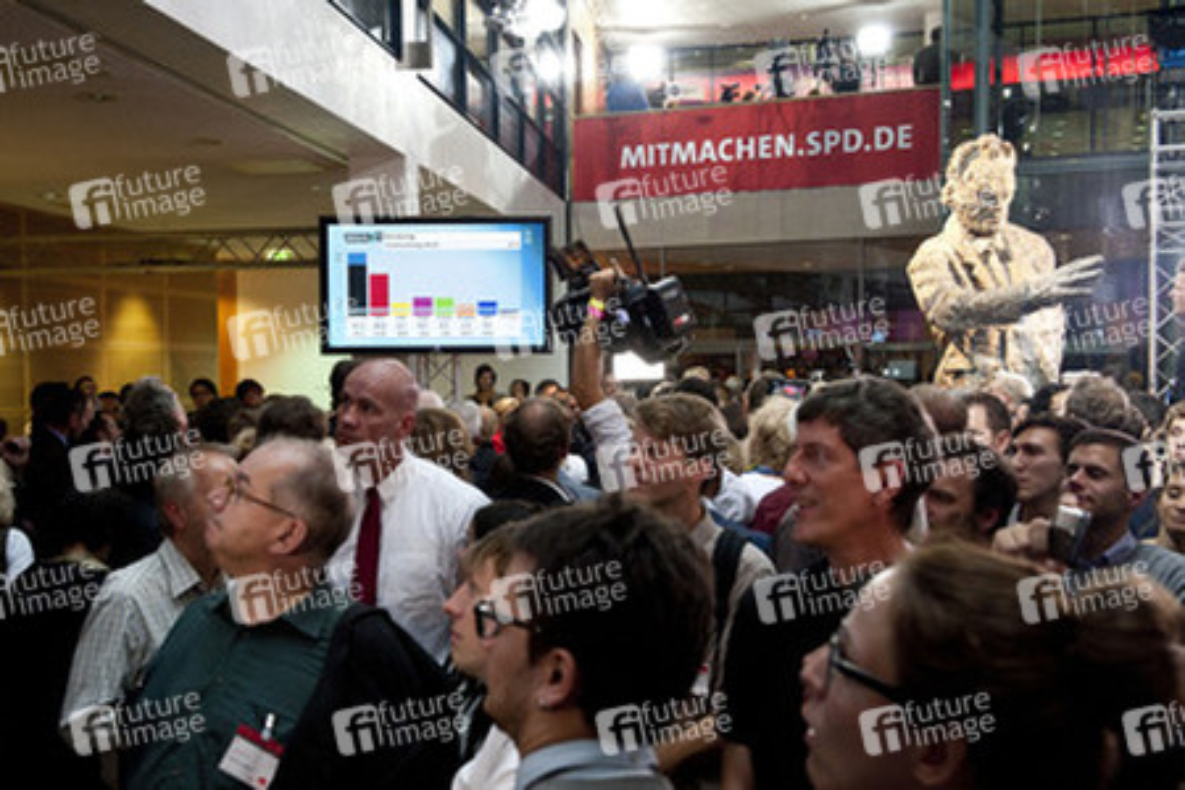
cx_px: 592
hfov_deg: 50.7
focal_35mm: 38
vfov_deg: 35.1
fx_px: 1251
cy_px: 395
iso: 1250
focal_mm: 38
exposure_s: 1/80
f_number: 5.6
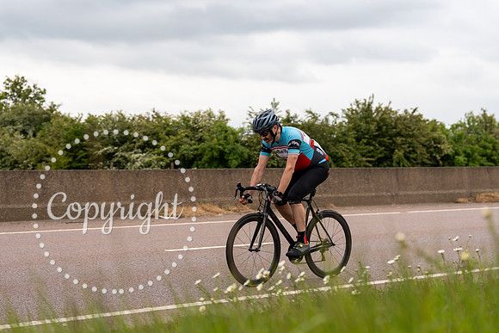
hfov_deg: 28.8
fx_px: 970
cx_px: 250
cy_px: 166
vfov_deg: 19.5
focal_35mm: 70
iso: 200
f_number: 3.5
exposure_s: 1/1000
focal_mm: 70
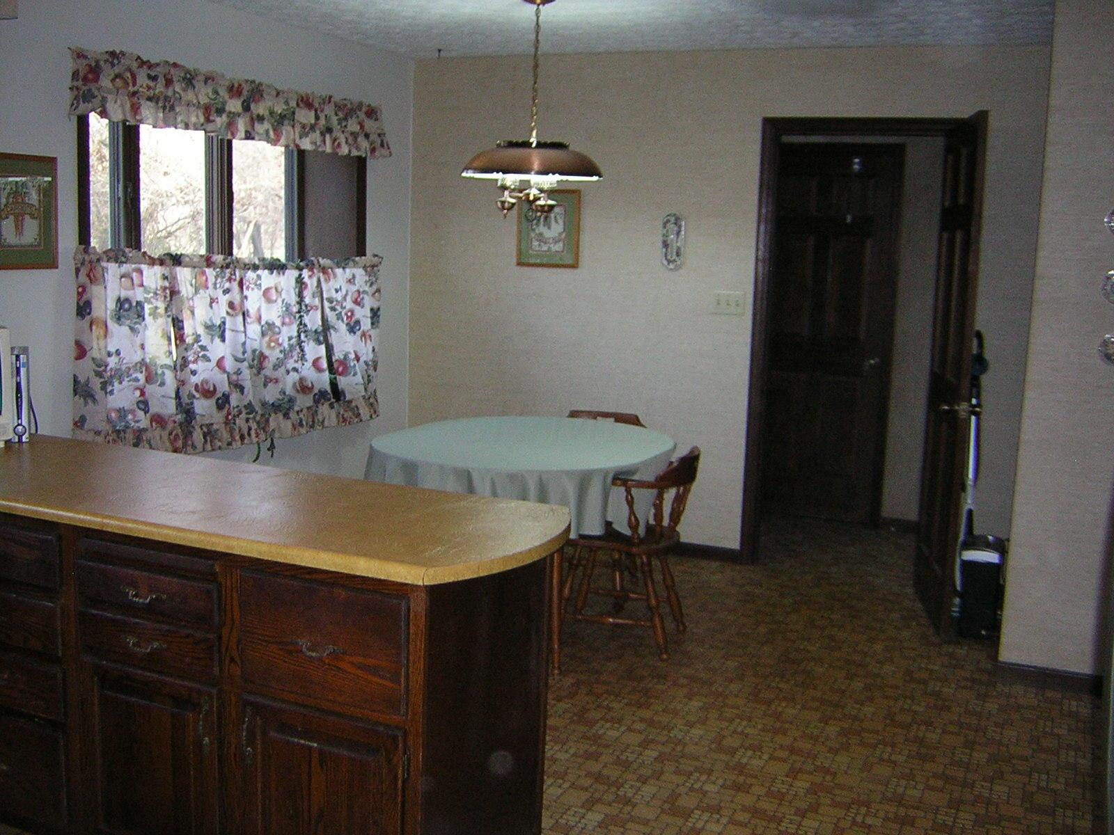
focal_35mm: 36
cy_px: 418
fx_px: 1159
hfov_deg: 51.4
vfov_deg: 39.7
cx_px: 557
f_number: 2.6
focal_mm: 4.7
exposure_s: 1/60.1
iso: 117
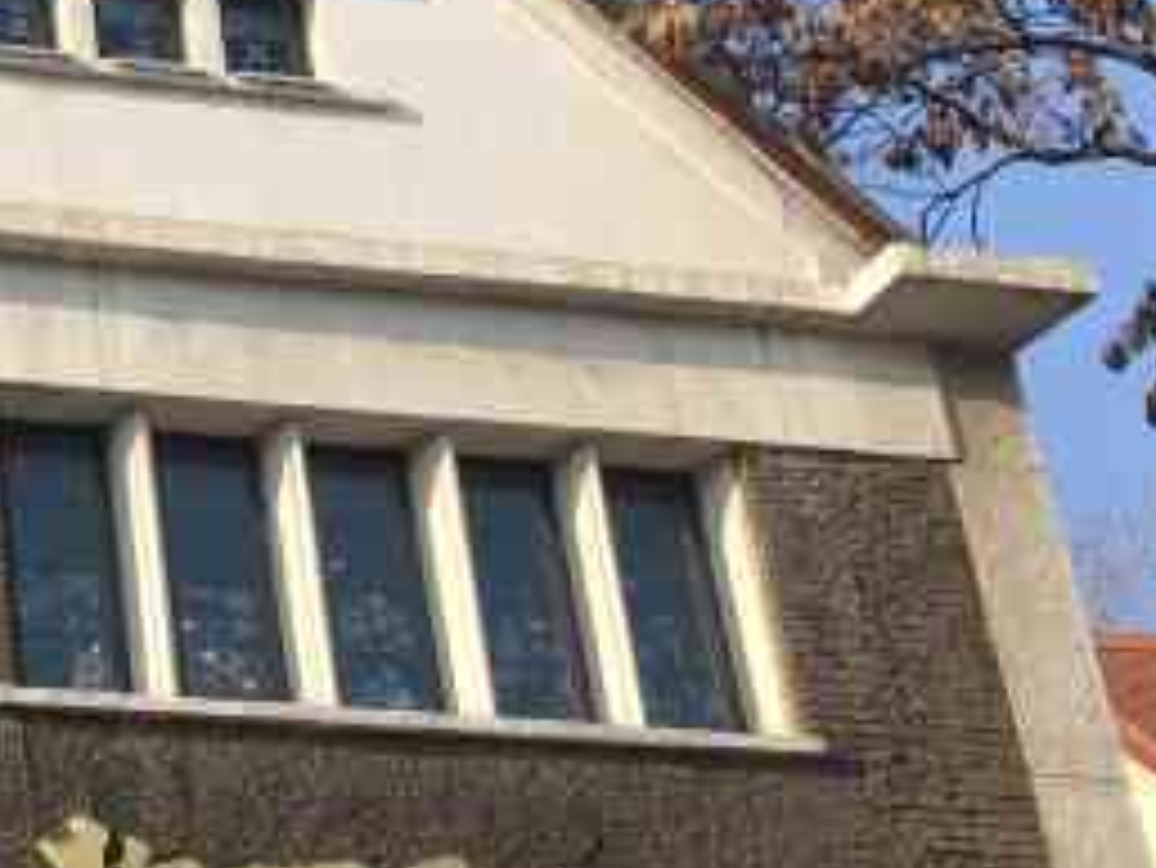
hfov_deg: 22.4
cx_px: -306
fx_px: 2639
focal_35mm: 79
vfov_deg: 18.7
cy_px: 537
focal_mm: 4.15
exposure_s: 1/845
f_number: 2.2
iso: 25
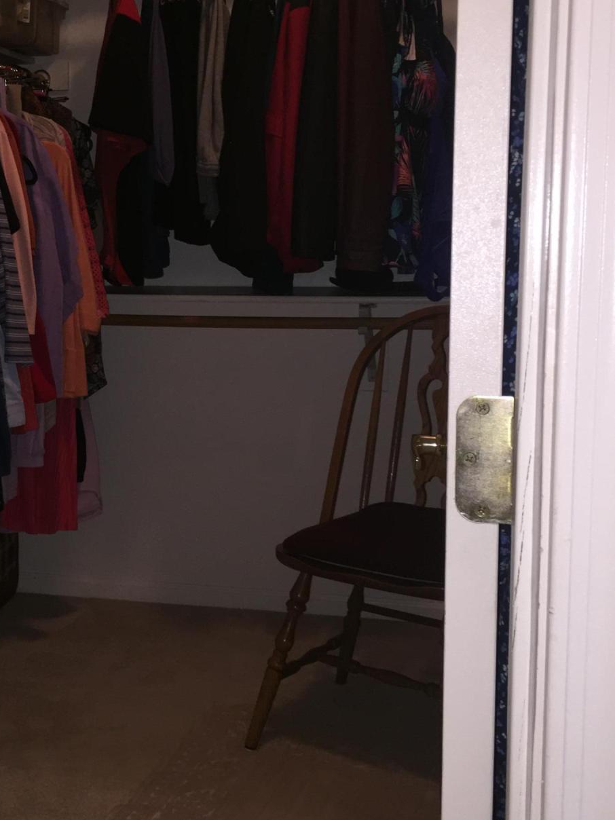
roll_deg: +0.8
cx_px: 108
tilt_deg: -7.4
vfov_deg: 39.6
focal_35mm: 48
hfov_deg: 29.5
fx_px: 1137
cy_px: 363
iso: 64
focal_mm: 4.15
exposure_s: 1/17
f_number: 2.2
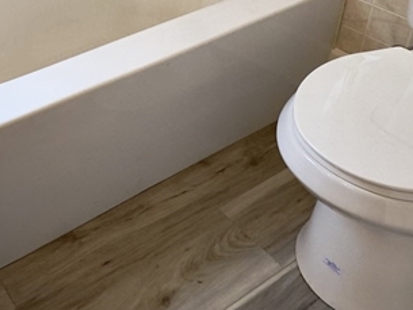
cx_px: -51
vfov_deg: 26.0
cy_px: -103
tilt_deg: -21.7
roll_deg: +3.8
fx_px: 561
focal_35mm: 47
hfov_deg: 34.4
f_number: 2.2
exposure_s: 1/120
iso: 100
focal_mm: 2.22
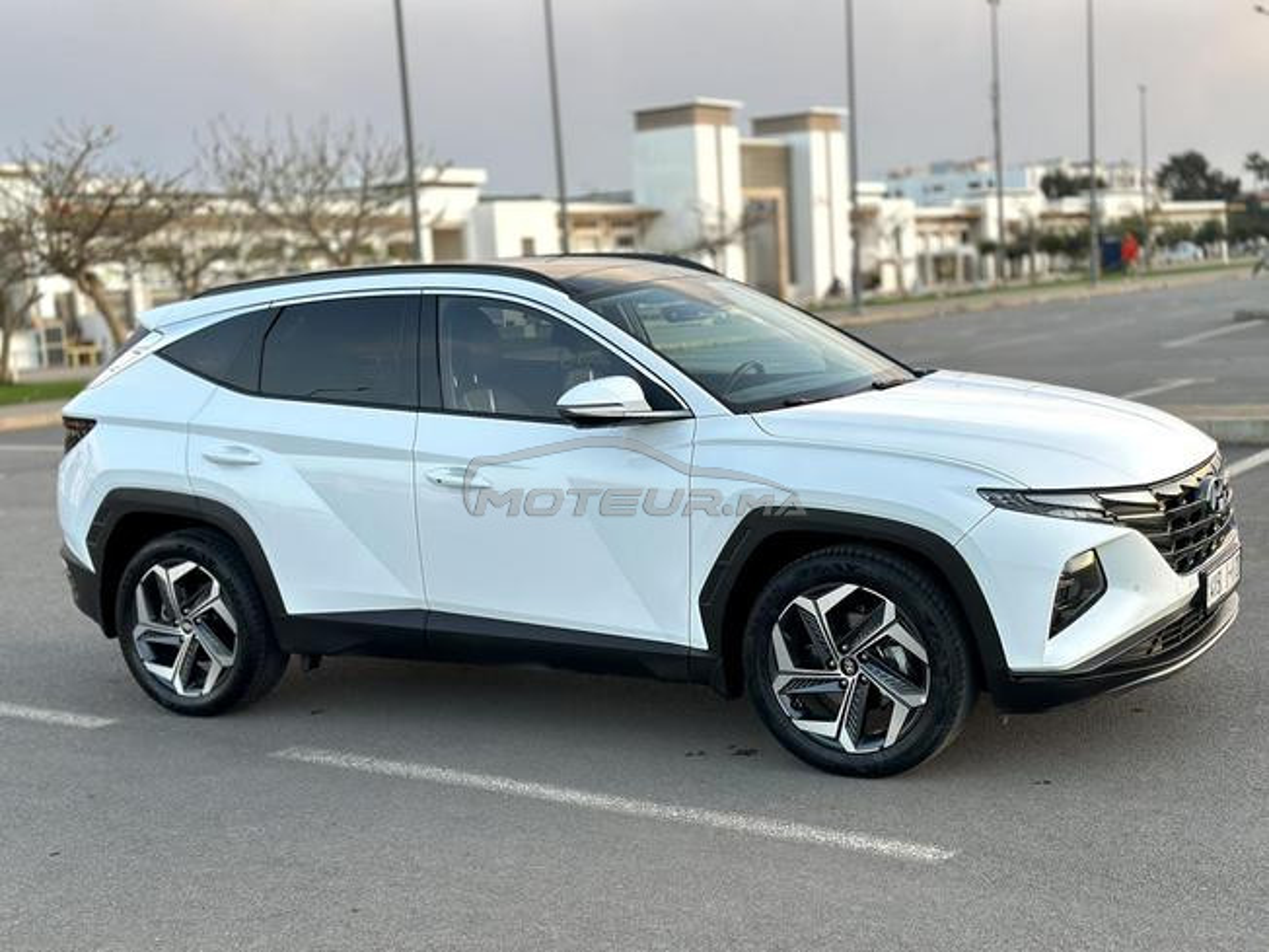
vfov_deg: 30.3
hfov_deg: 39.7
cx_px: 634
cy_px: 476
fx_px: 1760
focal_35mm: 48
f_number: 1.78
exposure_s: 1/138
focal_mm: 6.86
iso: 80
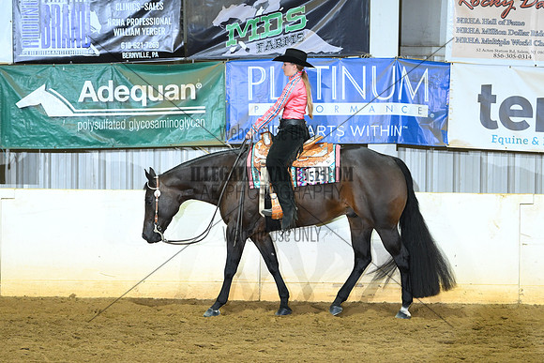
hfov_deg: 13.7
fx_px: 2267
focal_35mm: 150
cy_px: 182
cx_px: 272
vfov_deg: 9.2
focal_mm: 100
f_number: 2.8
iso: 2000
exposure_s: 1/233
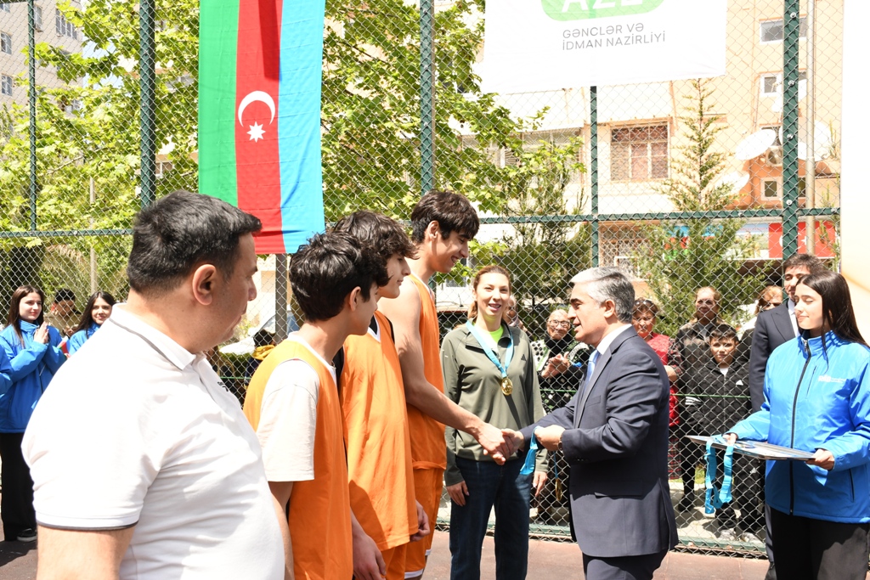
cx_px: 435
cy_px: 290
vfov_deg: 38.9
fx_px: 822
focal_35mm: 34
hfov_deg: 55.8
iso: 640
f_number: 7.1
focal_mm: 23
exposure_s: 1/800
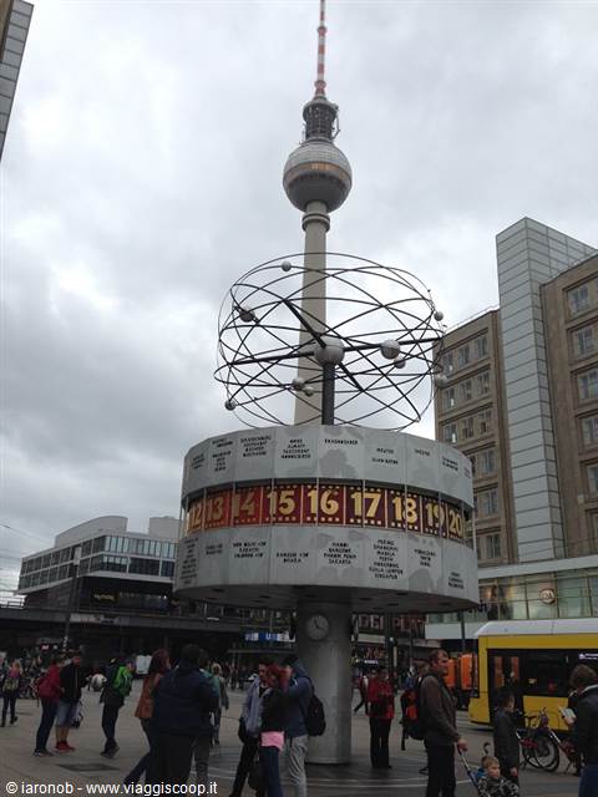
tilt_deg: +23.8
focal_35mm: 33
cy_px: 398
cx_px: 299
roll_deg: -3.7
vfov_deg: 55.4
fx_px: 760
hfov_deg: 42.9
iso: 50
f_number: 2.4
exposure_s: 1/452
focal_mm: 4.12
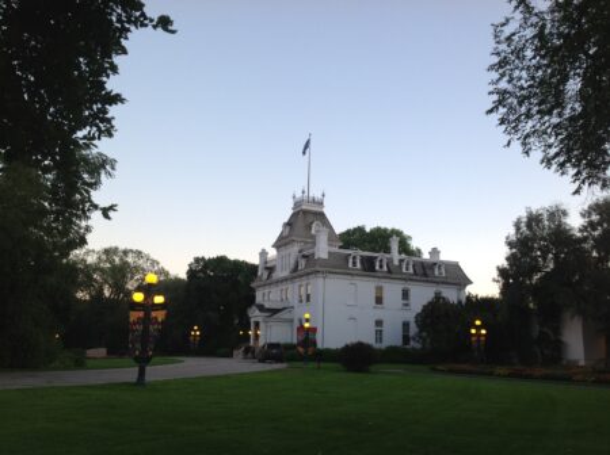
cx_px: 305
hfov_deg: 52.7
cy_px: 228
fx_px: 616
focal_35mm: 35
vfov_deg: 40.6
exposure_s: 1/60
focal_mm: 4.28
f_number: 2.4
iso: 50
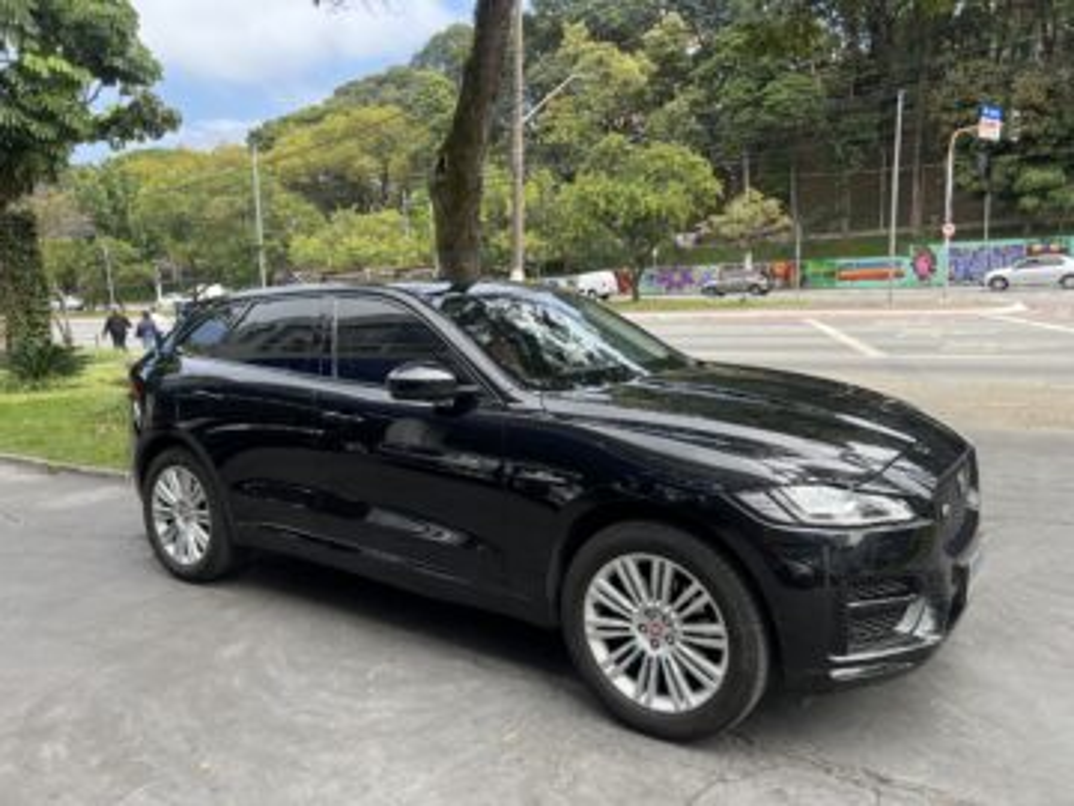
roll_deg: +2.6
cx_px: 537
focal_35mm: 26
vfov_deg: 53.1
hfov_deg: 67.3
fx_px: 807
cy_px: 403
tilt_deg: -8.2
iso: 50
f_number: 1.5
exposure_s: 1/780
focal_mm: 5.7
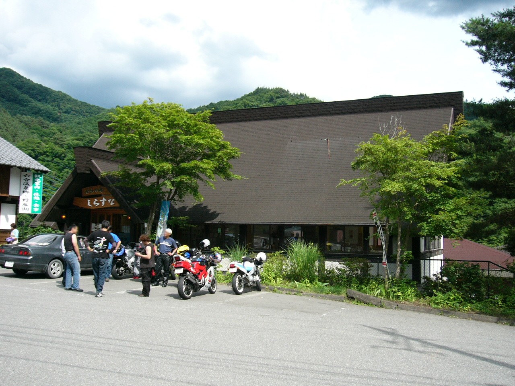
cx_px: 258
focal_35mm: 35
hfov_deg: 52.6
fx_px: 521
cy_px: 193
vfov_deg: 40.7
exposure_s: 1/100
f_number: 8
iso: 100
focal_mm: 5.8
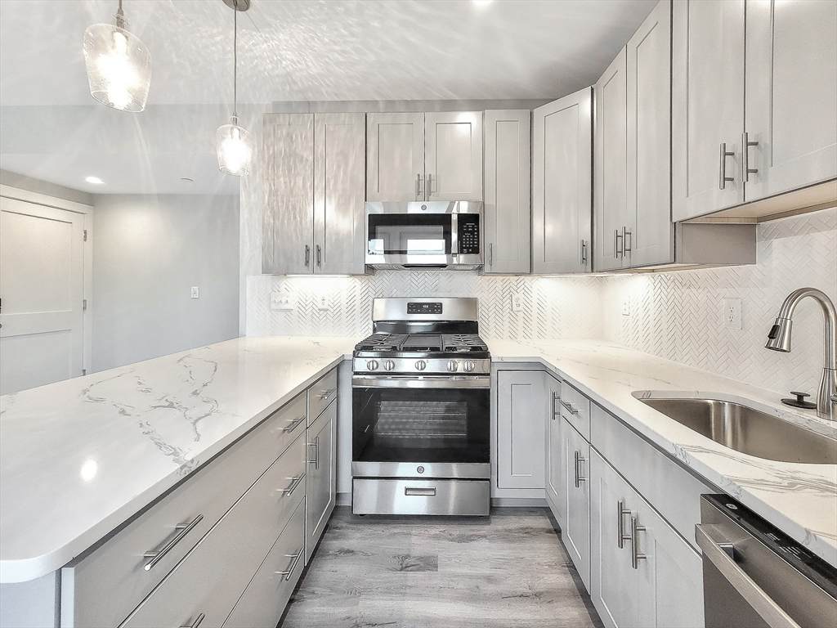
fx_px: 314
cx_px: 418
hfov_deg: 106.2
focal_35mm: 13
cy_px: 314
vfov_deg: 89.9
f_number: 2.2
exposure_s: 1/60
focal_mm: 1.74
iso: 160
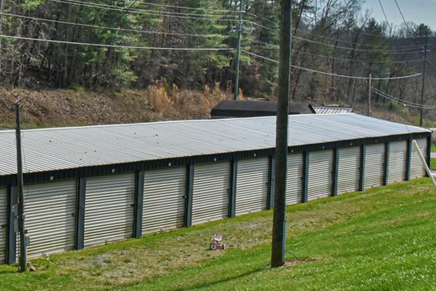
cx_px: -79
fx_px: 896
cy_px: 212
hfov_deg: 24.8
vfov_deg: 18.3
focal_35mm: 74
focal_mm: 24
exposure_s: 1/640
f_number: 13
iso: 1600
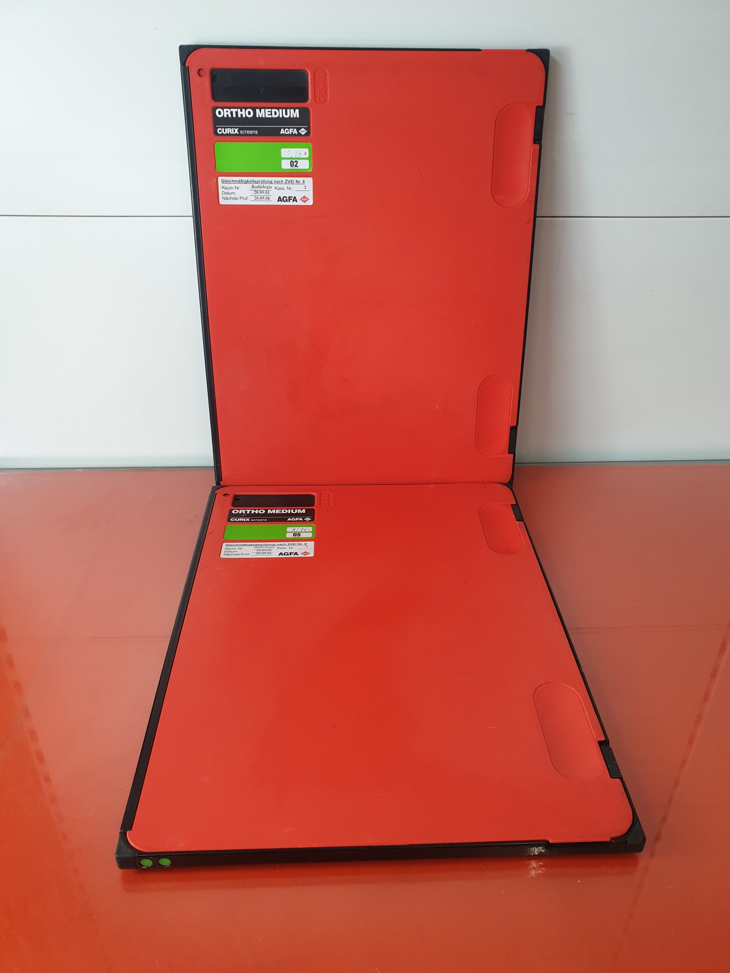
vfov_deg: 67.3
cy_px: 486
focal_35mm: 26
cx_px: 365
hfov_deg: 53.1
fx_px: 731
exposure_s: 1/50
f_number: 2.4
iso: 160
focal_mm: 4.3
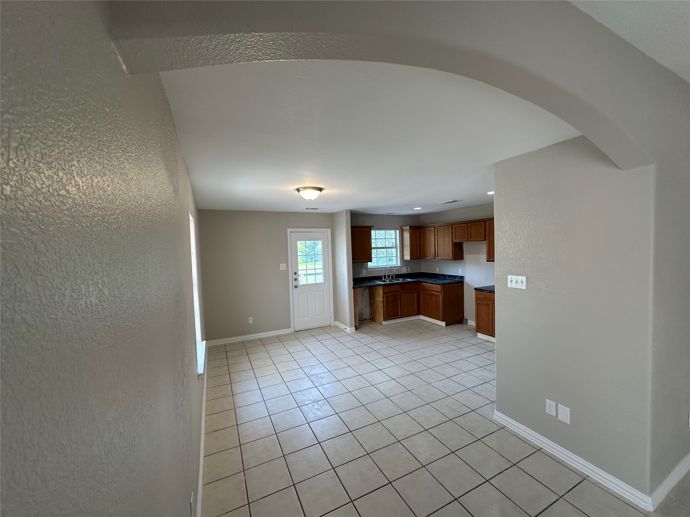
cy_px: 258
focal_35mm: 14
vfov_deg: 85.7
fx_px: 279
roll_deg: +2.2
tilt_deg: -2.8
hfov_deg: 102.1
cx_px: 345
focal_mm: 2.22
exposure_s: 1/120
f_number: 2.2
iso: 100
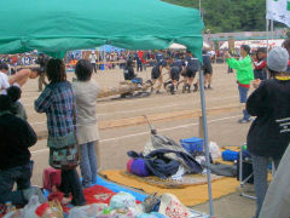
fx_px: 469
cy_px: 58
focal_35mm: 56
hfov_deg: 34.3
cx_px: 153
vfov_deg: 25.8
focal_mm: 5.8
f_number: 4.3
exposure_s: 1/1000
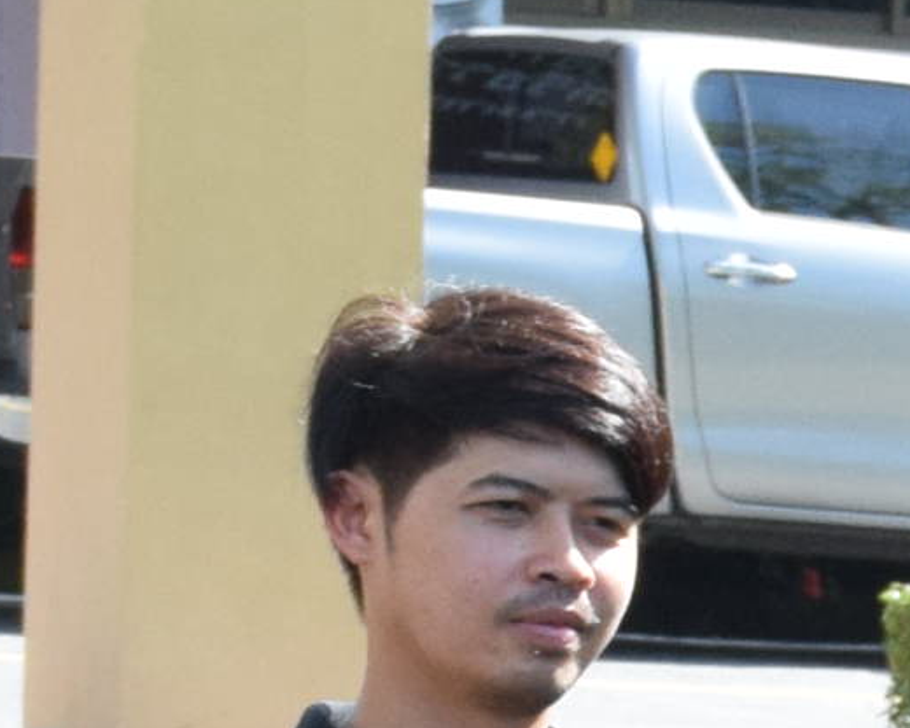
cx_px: 3798
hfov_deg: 3.2
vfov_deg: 2.6
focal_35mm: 584
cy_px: 1246
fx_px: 15729
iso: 1250
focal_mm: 48
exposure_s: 1/400
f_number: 10
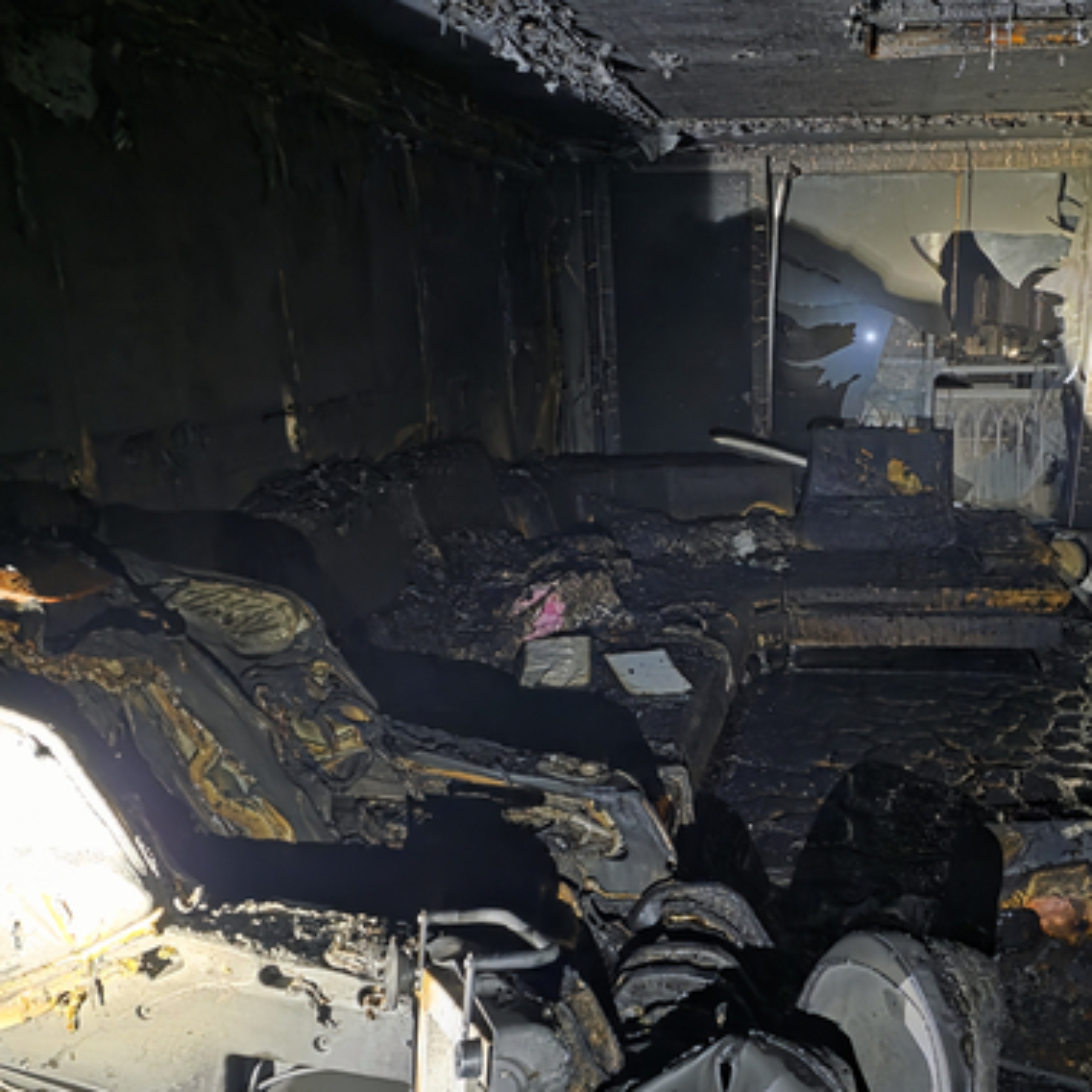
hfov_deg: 52.4
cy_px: 565
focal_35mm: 30
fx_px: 1071
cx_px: 775
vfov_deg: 54.0
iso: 3200
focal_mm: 6.3
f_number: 1.7
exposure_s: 1/12
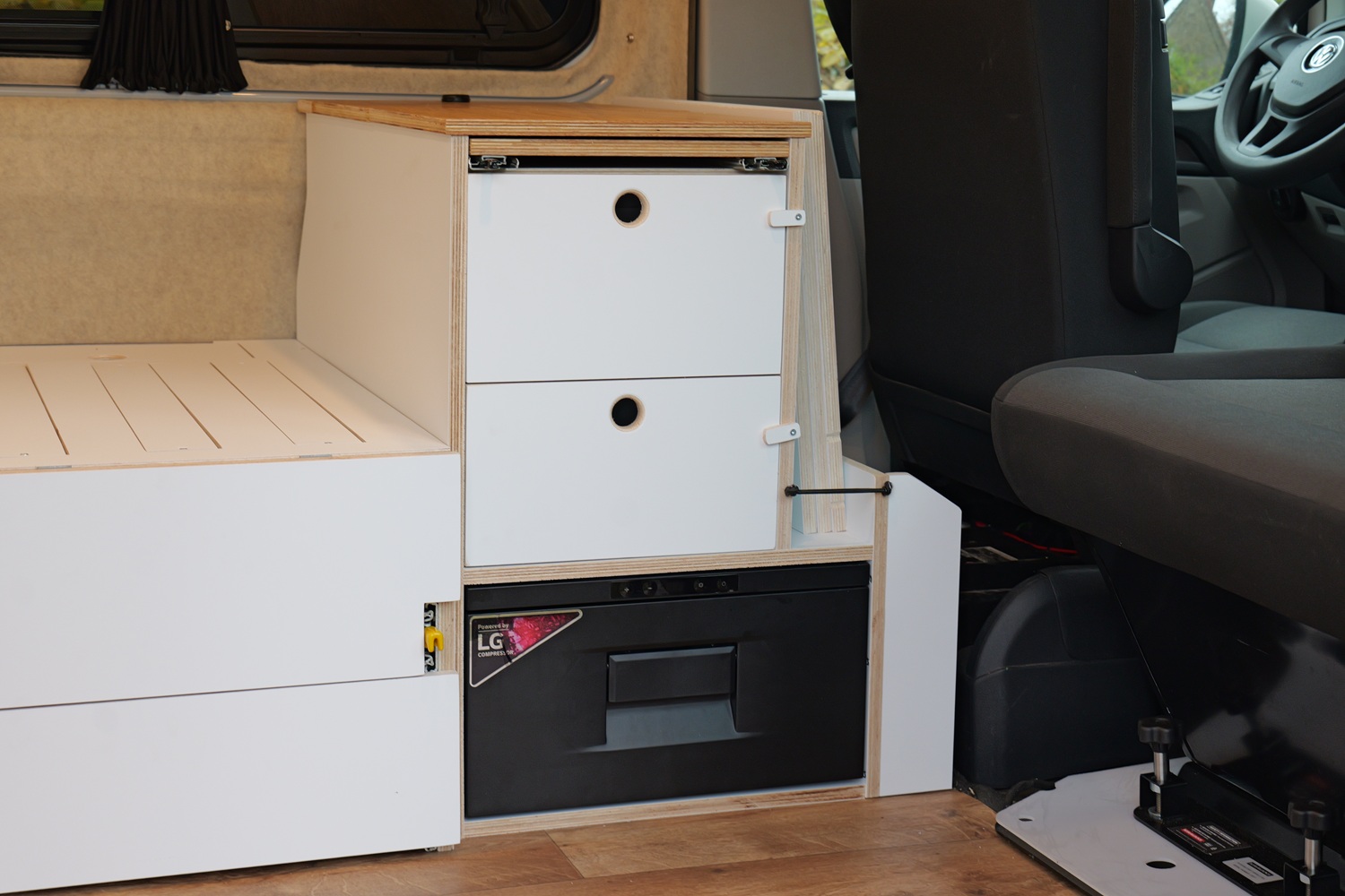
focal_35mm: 60
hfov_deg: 33.4
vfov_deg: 22.6
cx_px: 672
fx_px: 2241
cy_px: 448
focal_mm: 60
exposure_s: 1/60
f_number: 5.6
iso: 1000
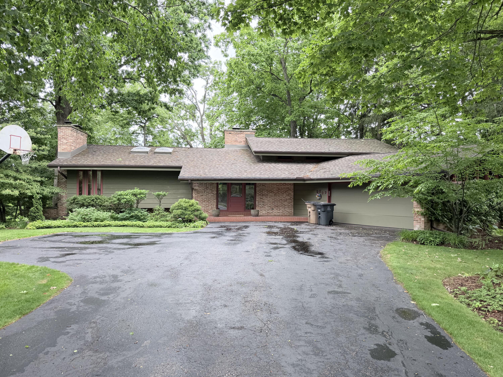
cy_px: 188
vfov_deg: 56.8
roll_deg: -1.2
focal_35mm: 24
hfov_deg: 71.6
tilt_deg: +0.7
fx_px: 349
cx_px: 252
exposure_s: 1/247
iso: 80
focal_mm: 6.76
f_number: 1.78
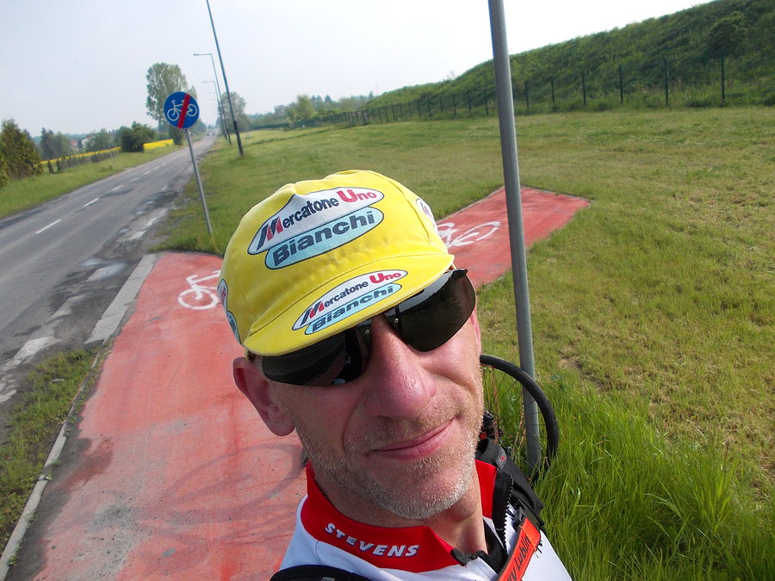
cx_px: 388
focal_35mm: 28
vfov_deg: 49.7
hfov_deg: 63.4
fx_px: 627
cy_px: 290
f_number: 2.7
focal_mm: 4
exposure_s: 1/1000
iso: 80
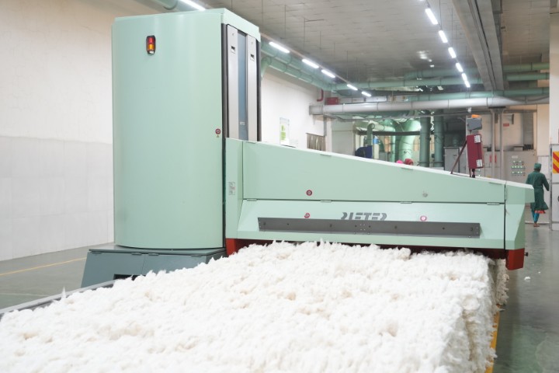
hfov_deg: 47.4
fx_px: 637
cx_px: 280
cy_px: 186
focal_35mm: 41
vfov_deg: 32.6
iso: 1600
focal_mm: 41
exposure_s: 1/50
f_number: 4
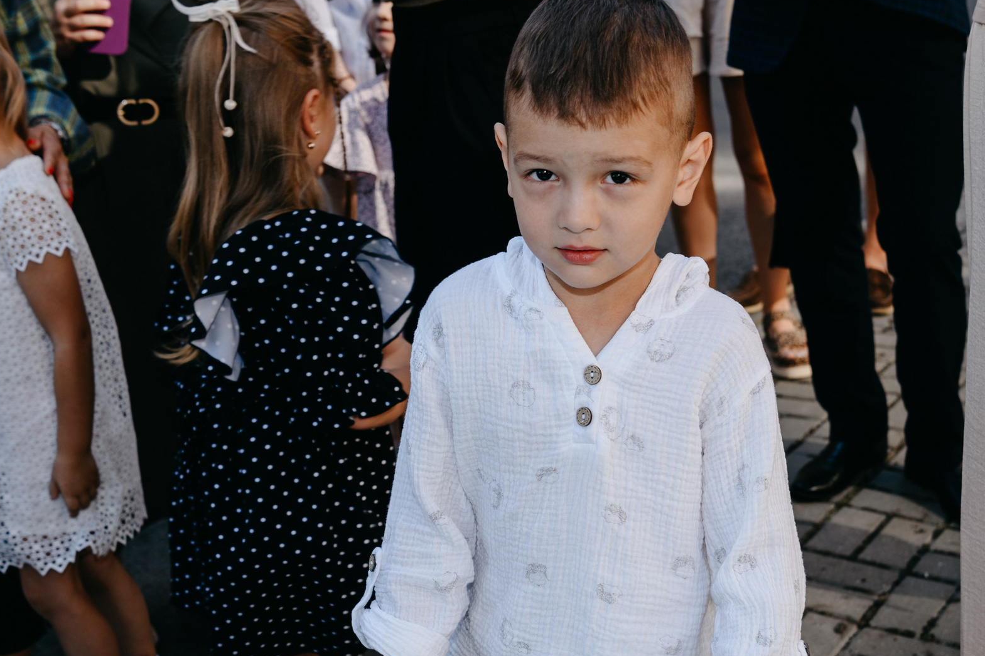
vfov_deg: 21.9
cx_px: 553
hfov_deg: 32.3
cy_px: 415
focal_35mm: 62
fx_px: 1696
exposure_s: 1/160
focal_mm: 38
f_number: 5
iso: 100
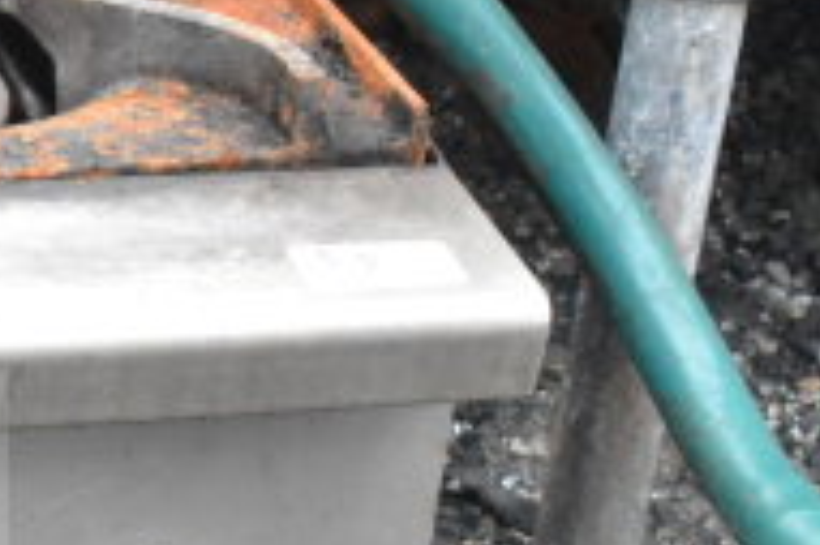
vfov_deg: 8.4
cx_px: -477
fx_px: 3709
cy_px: 234
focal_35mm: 163
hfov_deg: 11.9
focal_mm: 34
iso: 6400
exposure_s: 1/800
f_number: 14
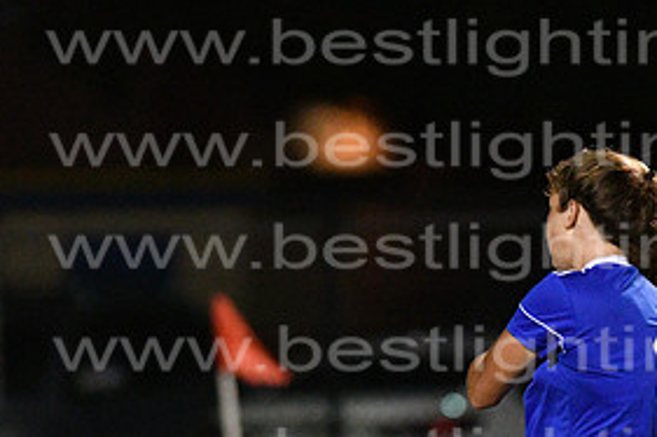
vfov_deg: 1.5
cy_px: 405
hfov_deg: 2.2
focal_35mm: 929
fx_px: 16944
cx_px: 587
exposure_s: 1/640
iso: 10000
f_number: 3.5
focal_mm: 300
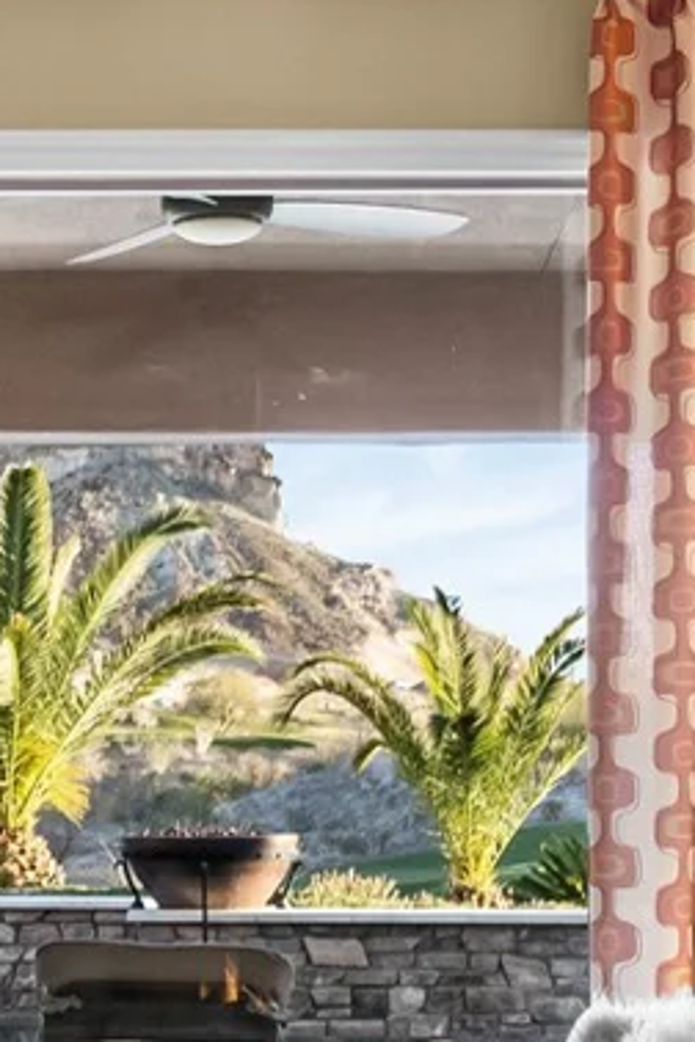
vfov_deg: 23.9
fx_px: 2432
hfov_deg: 16.2
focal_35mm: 84
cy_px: 815
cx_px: 229
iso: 400
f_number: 8
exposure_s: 1/1.25
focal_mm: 21
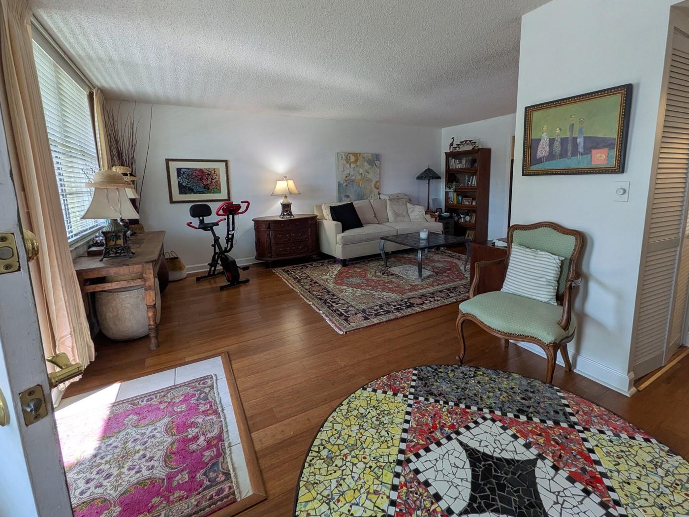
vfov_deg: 77.8
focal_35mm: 16
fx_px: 318
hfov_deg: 94.5
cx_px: 355
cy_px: 226
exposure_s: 1/60
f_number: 2.2
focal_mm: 1.85
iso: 134
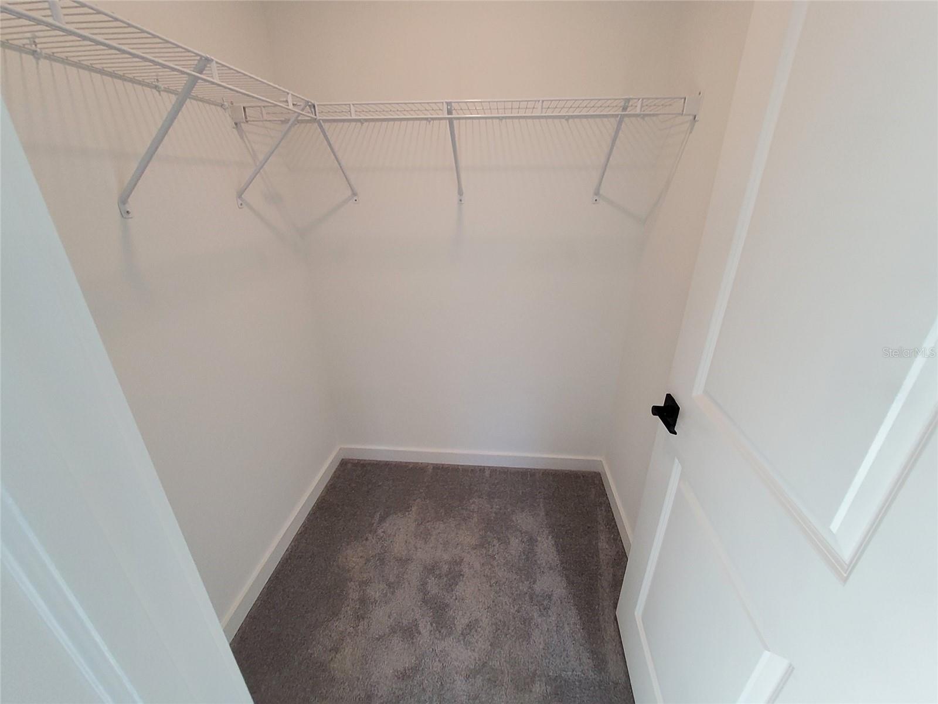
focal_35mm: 13
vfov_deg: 89.9
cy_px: 352
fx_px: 352
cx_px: 469
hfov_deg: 106.2
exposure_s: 1/60
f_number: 2.2
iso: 64
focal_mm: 1.13
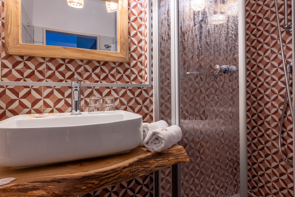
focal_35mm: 20
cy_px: 90
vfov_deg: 61.7
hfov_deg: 84.0
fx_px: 164
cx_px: 142
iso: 400
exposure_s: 1/20
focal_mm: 14
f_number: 8
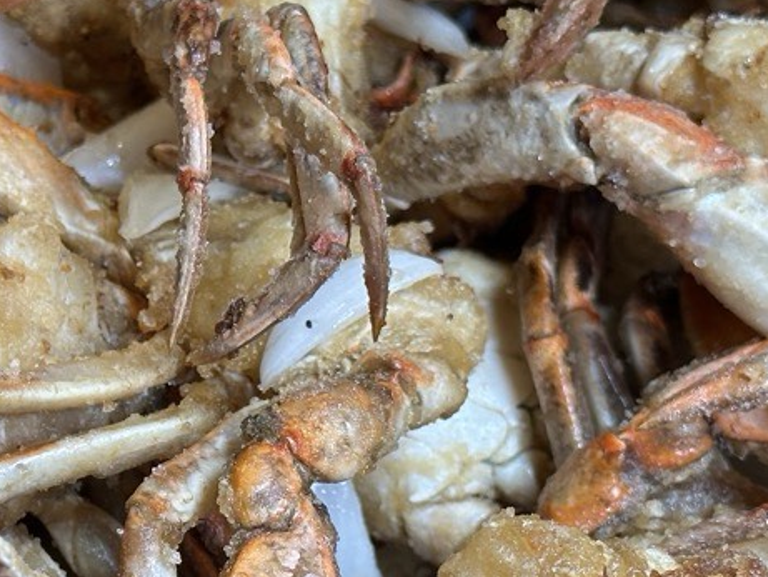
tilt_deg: -45.3
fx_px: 2774
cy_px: 424
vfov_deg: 11.8
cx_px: 118
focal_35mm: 125
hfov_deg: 15.6
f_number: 1.78
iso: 64
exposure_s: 1/511
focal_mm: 6.86
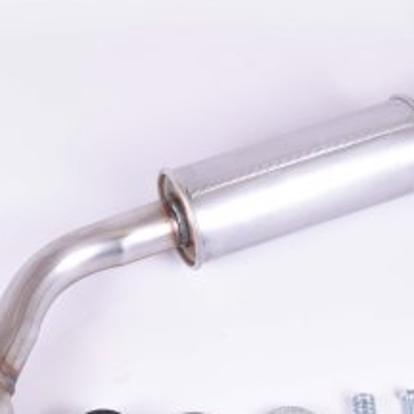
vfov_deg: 16.4
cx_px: 88
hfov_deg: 16.3
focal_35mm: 106
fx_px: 1434
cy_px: 281
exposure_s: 1/60
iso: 400
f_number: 16
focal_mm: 30
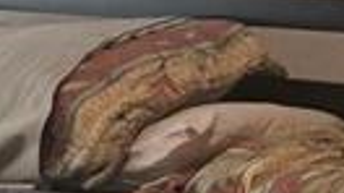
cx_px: -414
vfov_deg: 5.3
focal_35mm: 228
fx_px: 2078
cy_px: 76
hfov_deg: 8.8
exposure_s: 1/120
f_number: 1.8
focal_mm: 5.4
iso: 125
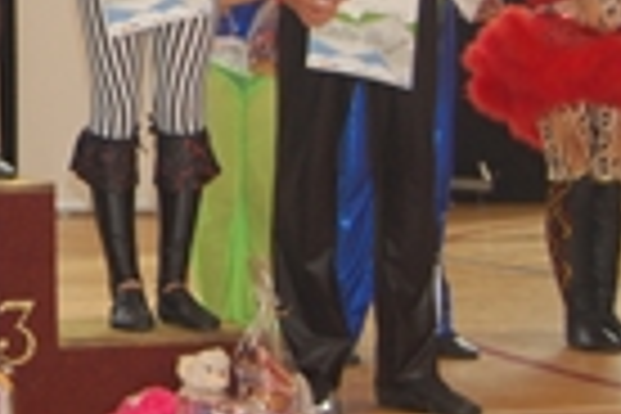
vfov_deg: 8.8
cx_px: -292
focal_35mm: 152
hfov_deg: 12.8
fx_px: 2622
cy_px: -256
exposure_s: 1/60
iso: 400
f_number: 4.2
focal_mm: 28
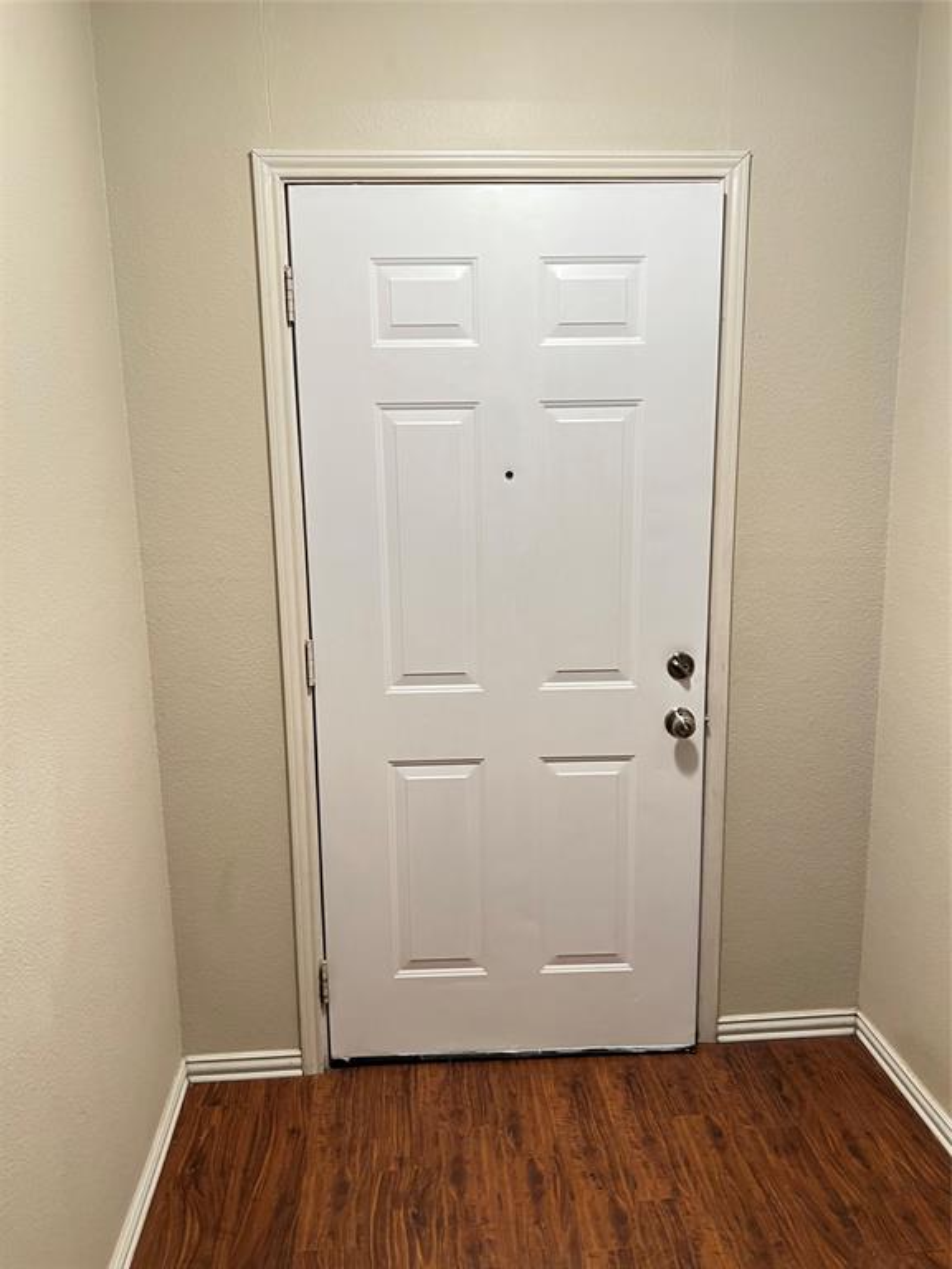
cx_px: 476
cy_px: 634
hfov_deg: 53.1
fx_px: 953
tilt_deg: -8.7
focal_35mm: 26
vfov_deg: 67.3
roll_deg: +0.2
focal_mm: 5.7
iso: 125
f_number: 1.5
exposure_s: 1/60
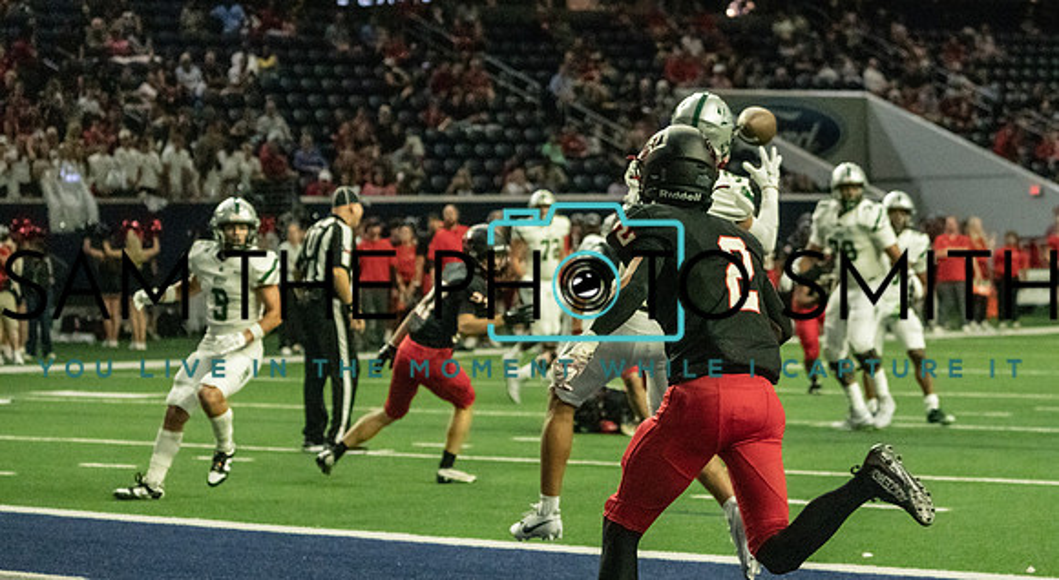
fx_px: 3838
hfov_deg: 15.7
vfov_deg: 8.7
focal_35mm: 137
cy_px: 312
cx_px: 657
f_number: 4.5
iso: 12800
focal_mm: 100
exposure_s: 1/1250
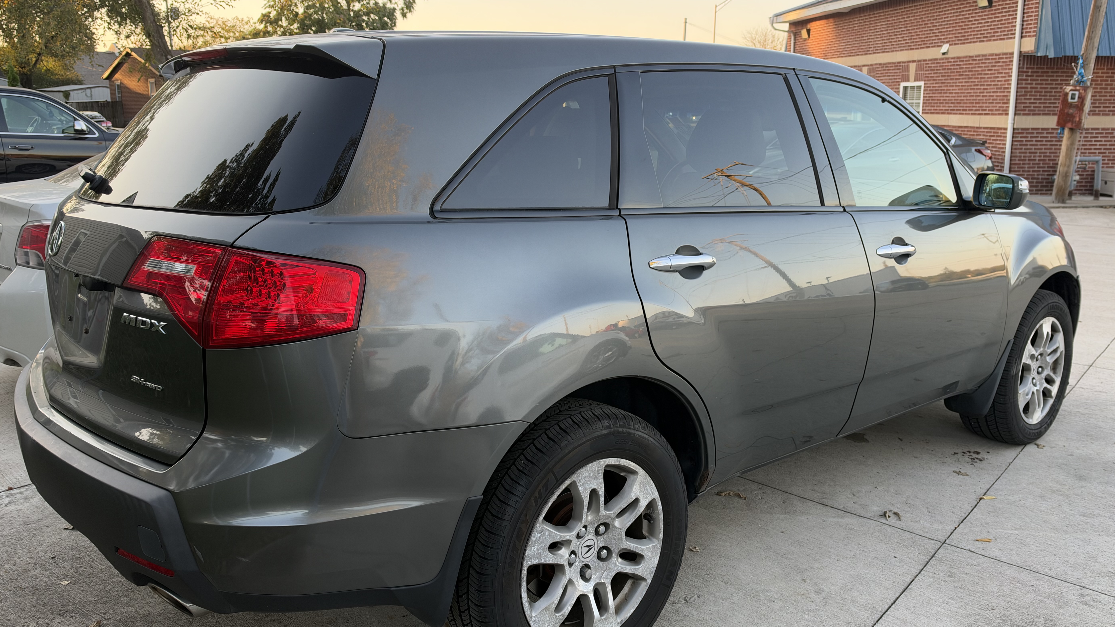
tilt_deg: -10.8
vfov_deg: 41.5
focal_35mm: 28
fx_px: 828
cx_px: 562
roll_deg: +0.4
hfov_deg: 67.9
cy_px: 296
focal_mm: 6.93
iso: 80
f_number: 1.8
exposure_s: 1/287
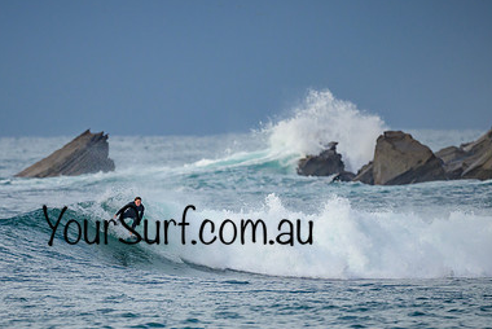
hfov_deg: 1.7
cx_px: 176
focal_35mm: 1220
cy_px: 214
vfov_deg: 1.1
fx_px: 16686
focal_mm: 800
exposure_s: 1/2000
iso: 720
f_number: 6.3
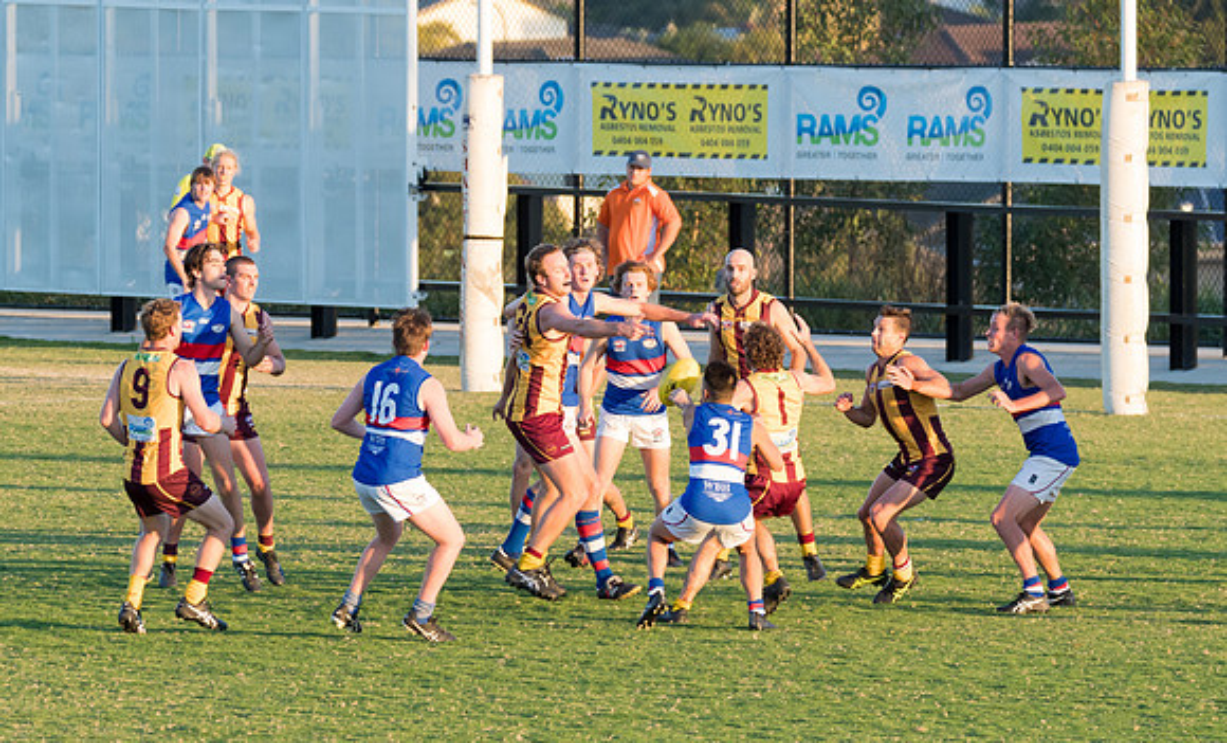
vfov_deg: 2.8
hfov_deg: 4.7
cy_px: 463
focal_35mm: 454
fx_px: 15040
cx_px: 533
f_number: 7.1
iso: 800
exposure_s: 1/400
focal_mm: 260
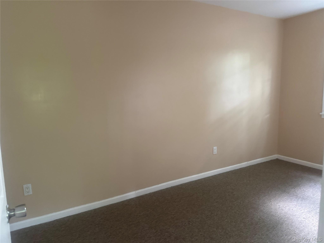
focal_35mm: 24
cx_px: 162
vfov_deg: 56.8
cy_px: 122
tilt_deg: -6.4
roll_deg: +1.3
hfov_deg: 71.6
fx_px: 225
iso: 800
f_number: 1.78
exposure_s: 1/35
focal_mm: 6.76
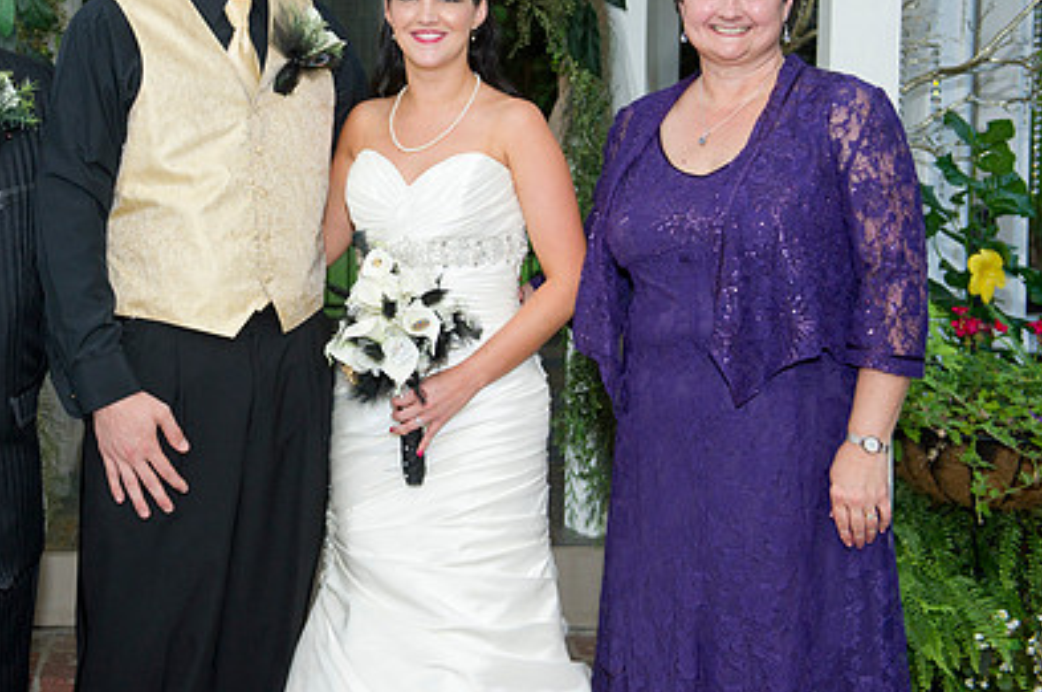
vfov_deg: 20.8
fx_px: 1879
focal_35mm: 65
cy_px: 209
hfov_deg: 30.7
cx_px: 316
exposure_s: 1/125
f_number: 4
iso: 800
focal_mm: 44
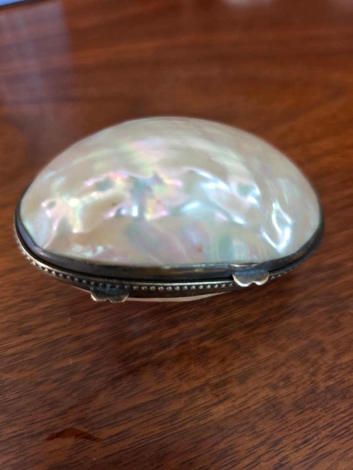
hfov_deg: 58.9
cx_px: 176
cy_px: 235
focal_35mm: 23
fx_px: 313
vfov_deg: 73.9
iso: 320
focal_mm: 6.3
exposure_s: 1/52
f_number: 1.7
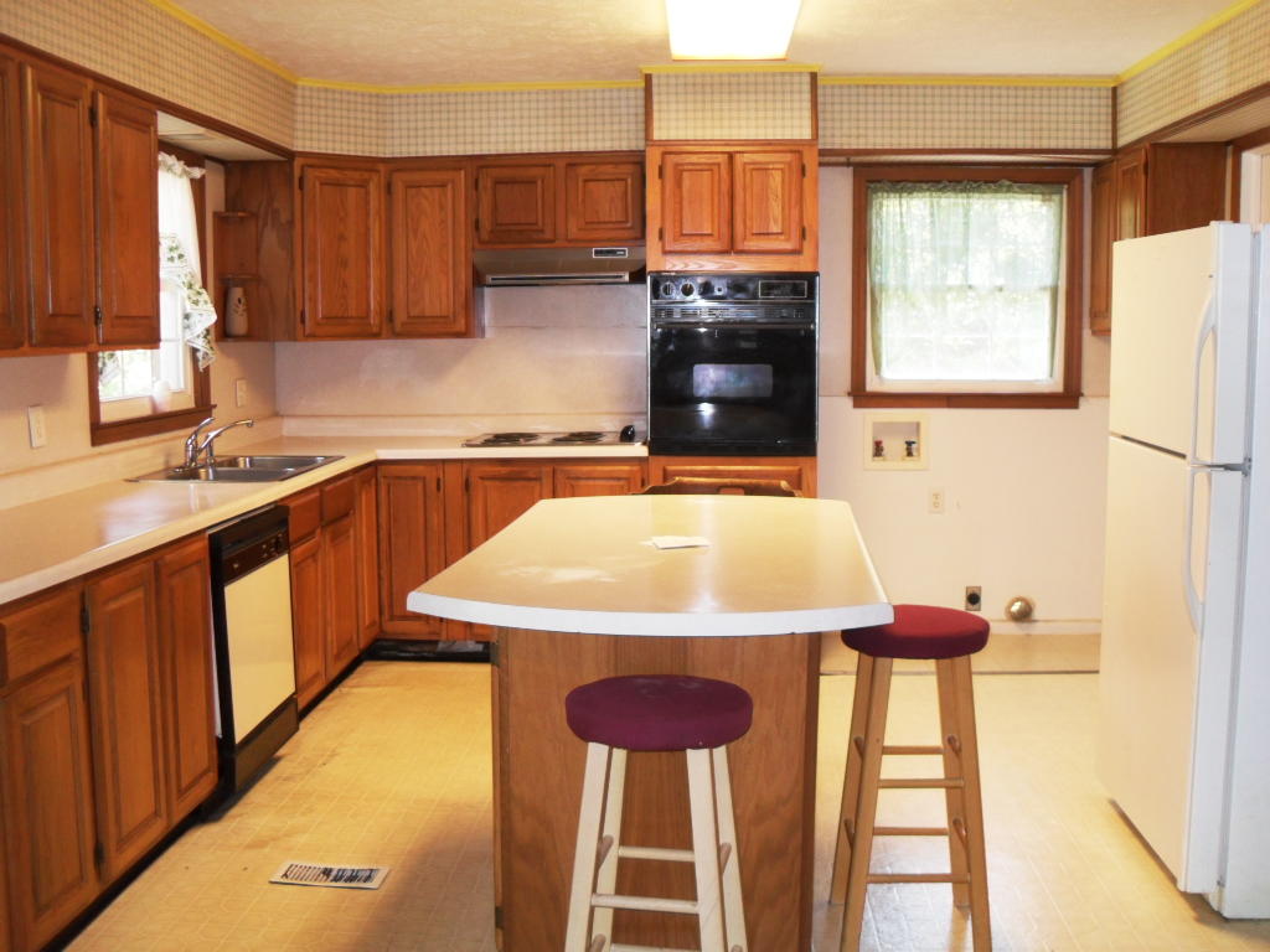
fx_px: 1284
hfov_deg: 52.6
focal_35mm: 35
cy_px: 476
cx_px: 635
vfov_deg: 40.7
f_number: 2.8
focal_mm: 6.2
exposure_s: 1/45
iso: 160
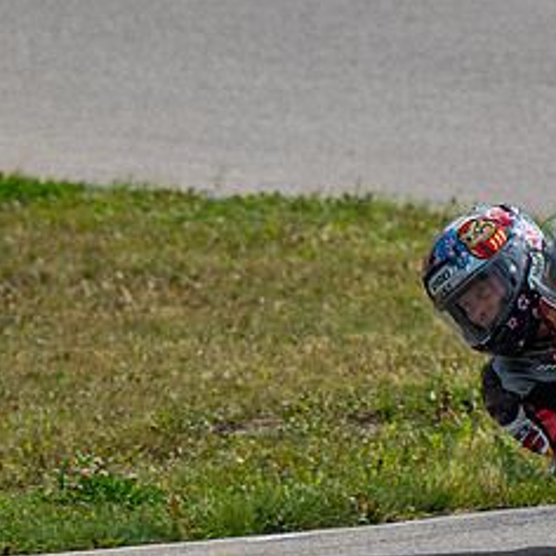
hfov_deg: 2.0
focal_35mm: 885
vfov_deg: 2.0
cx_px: 912
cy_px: 270
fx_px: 16082
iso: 110
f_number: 6.3
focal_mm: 280
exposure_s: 1/1250
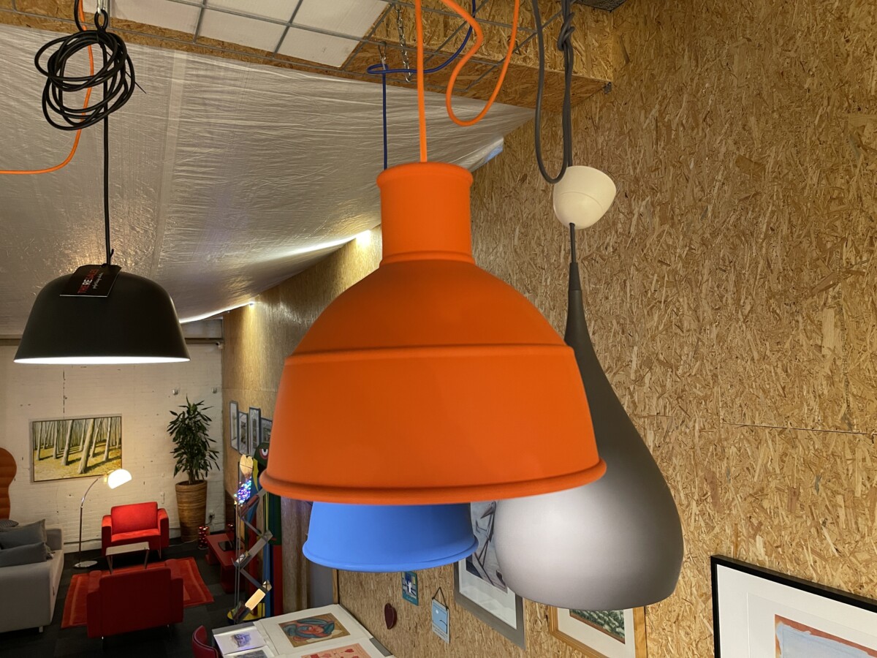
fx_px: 659
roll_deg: +2.0
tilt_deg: +3.7
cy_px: 329
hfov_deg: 67.3
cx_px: 438
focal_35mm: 26
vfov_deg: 53.1
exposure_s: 1/50
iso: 400
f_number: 1.6
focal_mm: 5.1
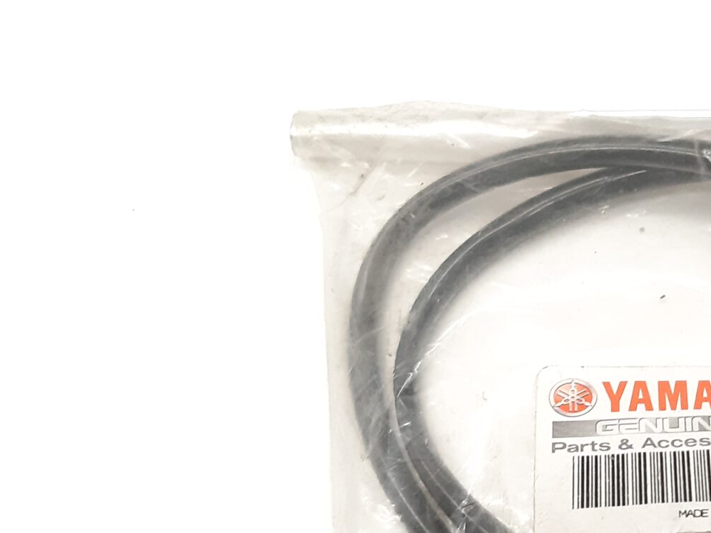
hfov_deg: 26.9
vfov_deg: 20.9
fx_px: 1417
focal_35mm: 69
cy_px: 457
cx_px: 680
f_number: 1.7
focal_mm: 3.93
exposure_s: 1/50
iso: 160
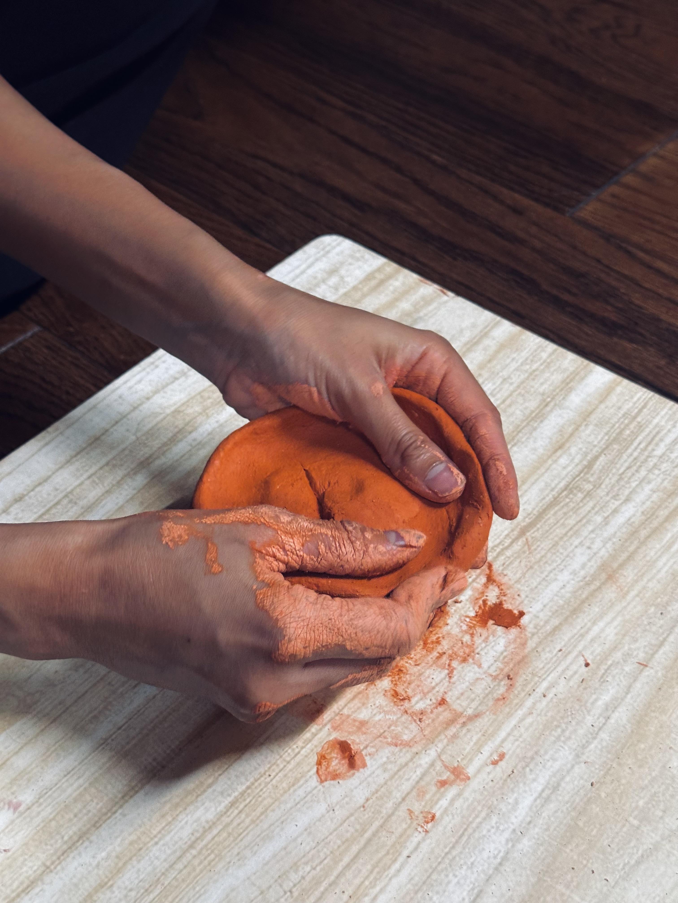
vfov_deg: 39.7
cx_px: 339
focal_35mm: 48
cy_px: 452
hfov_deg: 30.3
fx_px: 1254
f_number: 1.78
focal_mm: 6.86
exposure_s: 1/33
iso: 320
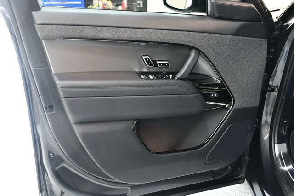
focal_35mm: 36
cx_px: 147
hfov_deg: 53.2
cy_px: 98
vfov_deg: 36.8
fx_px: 294
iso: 4500
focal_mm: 24
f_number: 3.8
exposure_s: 1/60
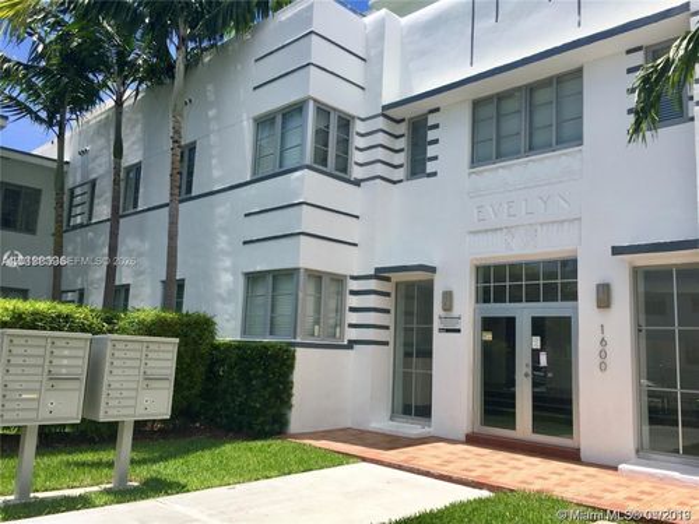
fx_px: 586
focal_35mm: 29
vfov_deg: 48.2
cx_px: 350
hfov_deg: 61.7
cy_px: 262
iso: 32
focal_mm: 4.15
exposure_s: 1/1883
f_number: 2.2
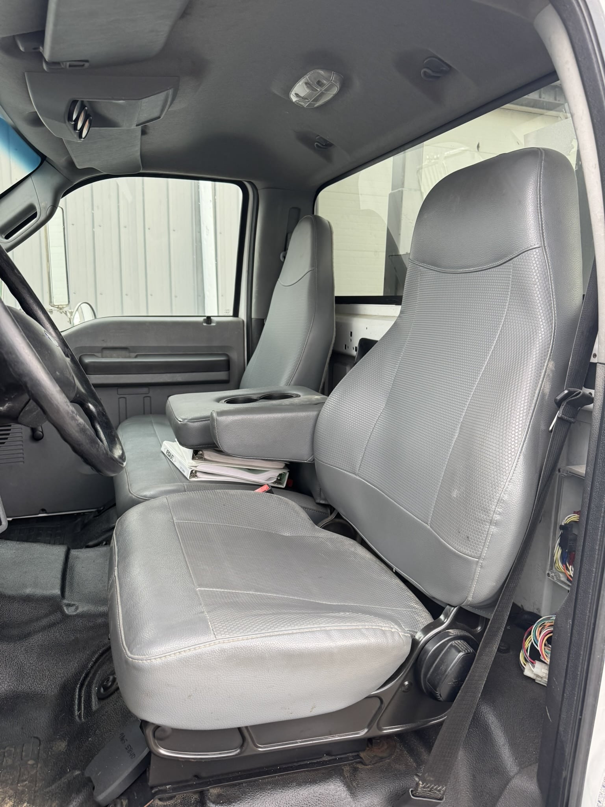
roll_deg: +0.0
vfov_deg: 71.6
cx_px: 302
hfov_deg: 56.8
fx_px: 559
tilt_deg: -5.6
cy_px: 404
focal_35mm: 24
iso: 160
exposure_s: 1/121
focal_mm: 6.76
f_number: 1.78
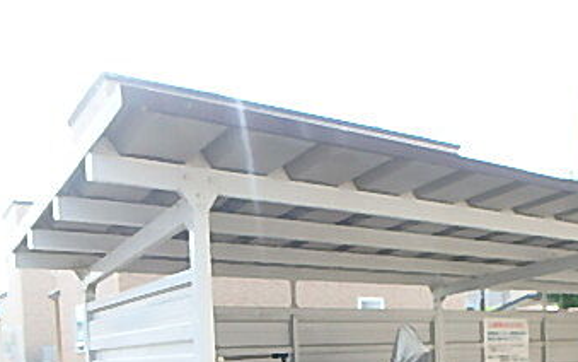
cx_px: 486
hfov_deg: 44.2
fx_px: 662
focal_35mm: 42
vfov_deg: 28.1
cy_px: 386
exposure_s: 1/320
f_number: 3.5
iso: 125
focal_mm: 3.7
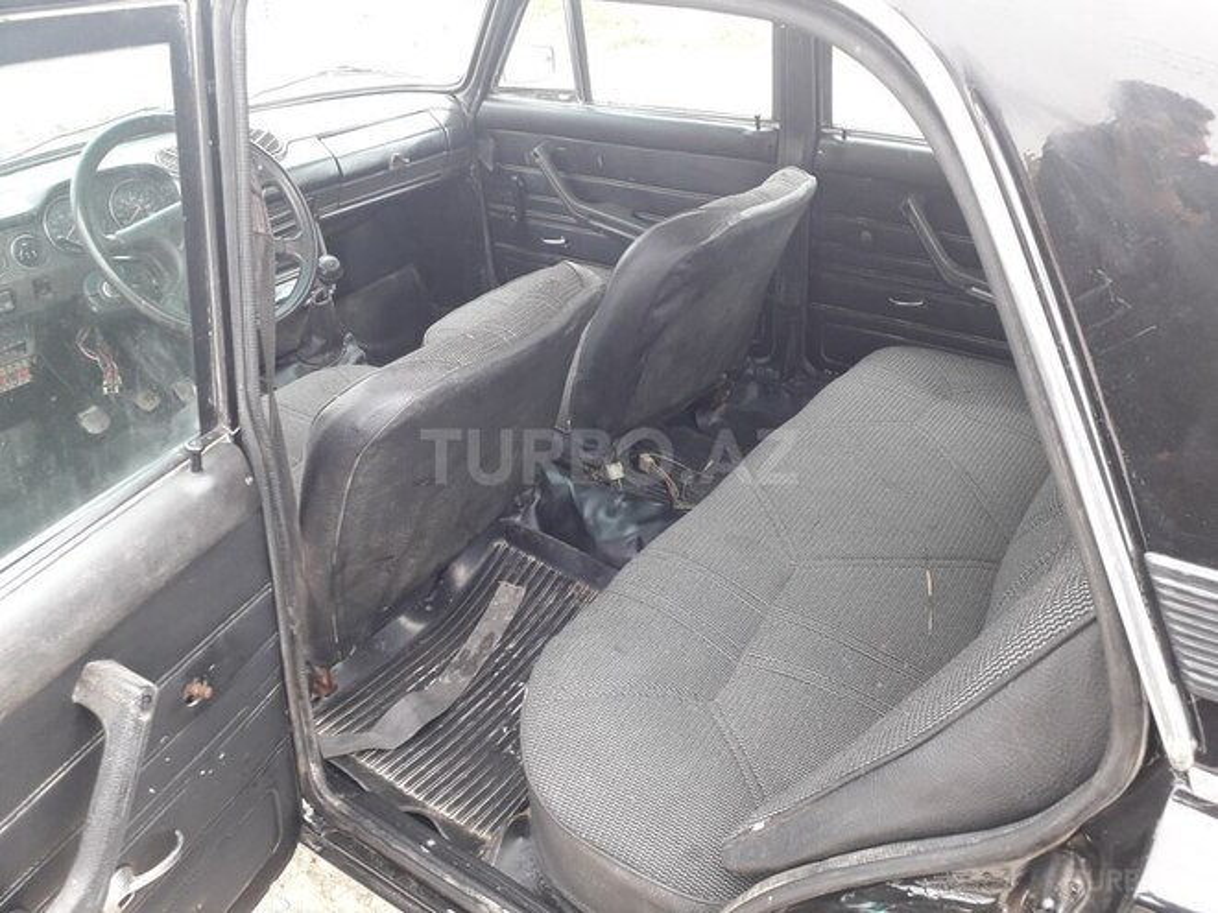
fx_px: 950
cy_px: 456
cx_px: 609
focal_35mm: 27
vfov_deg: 51.4
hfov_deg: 65.3
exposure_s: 1/50
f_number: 1.9
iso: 100
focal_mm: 3.6
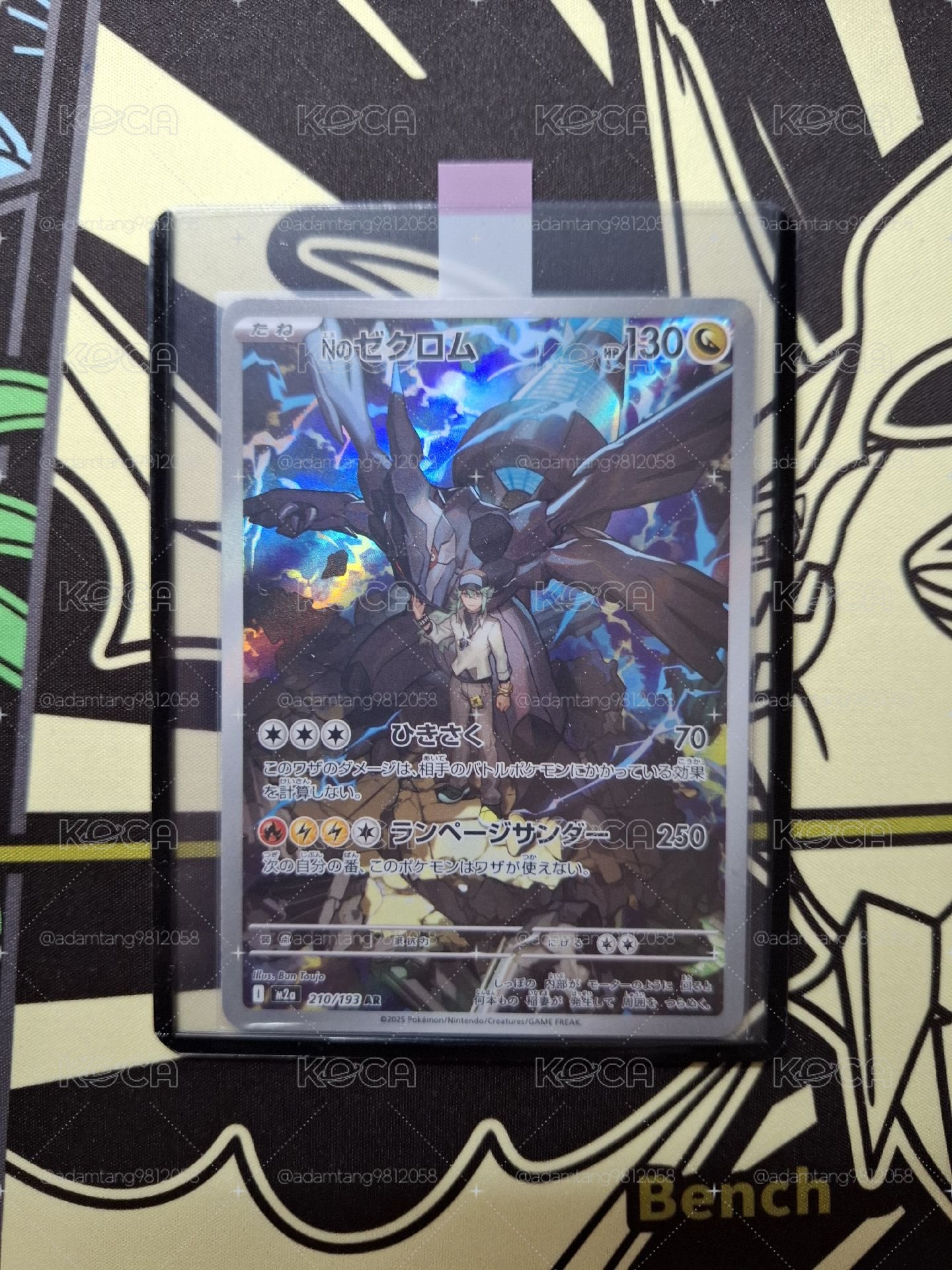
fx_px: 843
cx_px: 476
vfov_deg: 73.9
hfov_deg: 58.9
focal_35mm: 23
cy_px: 635
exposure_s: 1/60
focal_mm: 5.54
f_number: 1.8
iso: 200
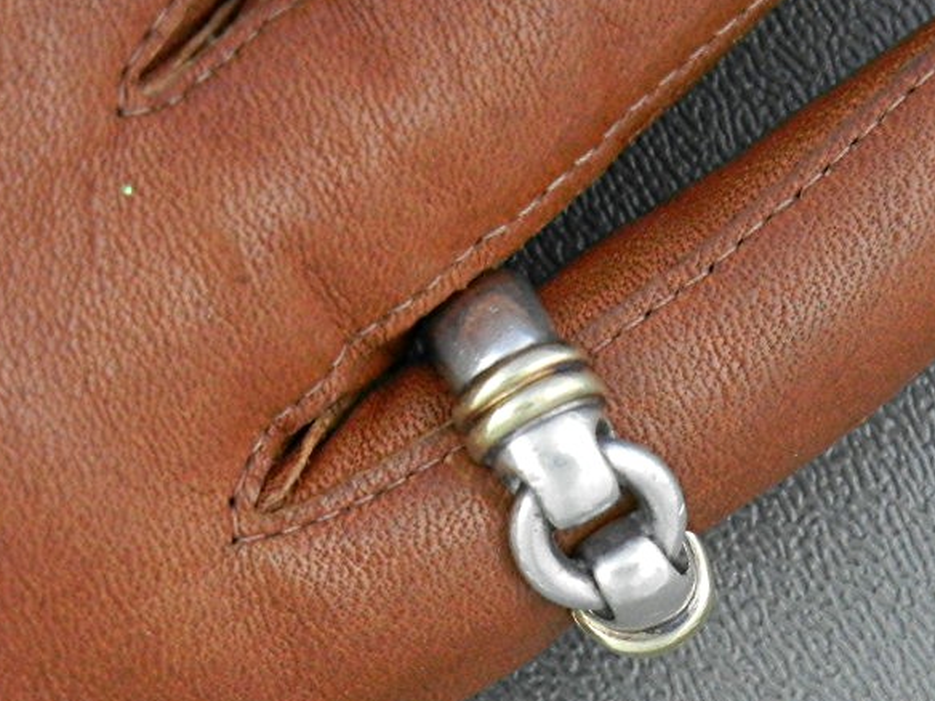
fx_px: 4214
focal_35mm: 156
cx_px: 567
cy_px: 546
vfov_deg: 9.5
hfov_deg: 12.7
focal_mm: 16
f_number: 4.4
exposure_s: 1/4
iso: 200
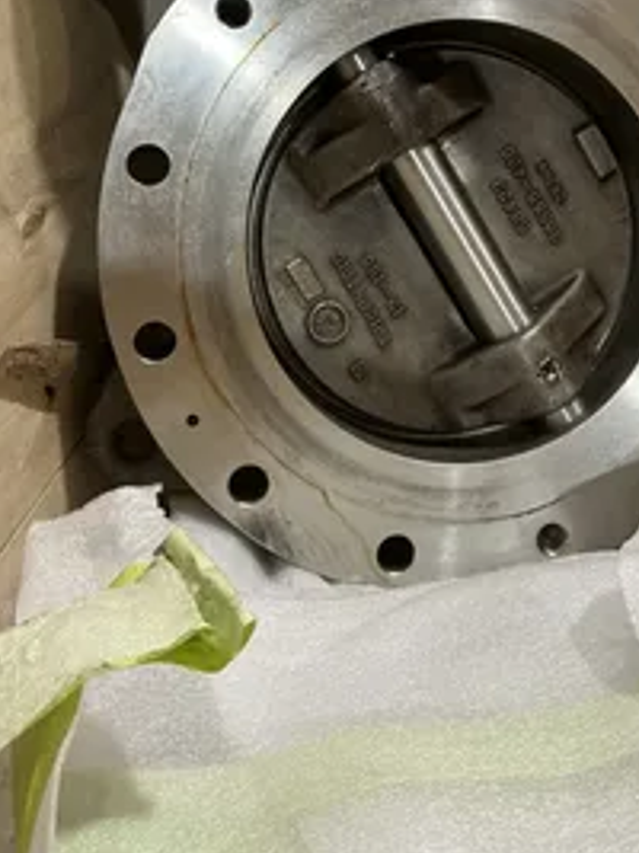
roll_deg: +4.8
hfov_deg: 34.0
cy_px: 268
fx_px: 1035
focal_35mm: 42
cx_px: 425
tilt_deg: -28.9
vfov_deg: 44.0
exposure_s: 1/60
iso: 125
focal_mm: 3
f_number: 1.8
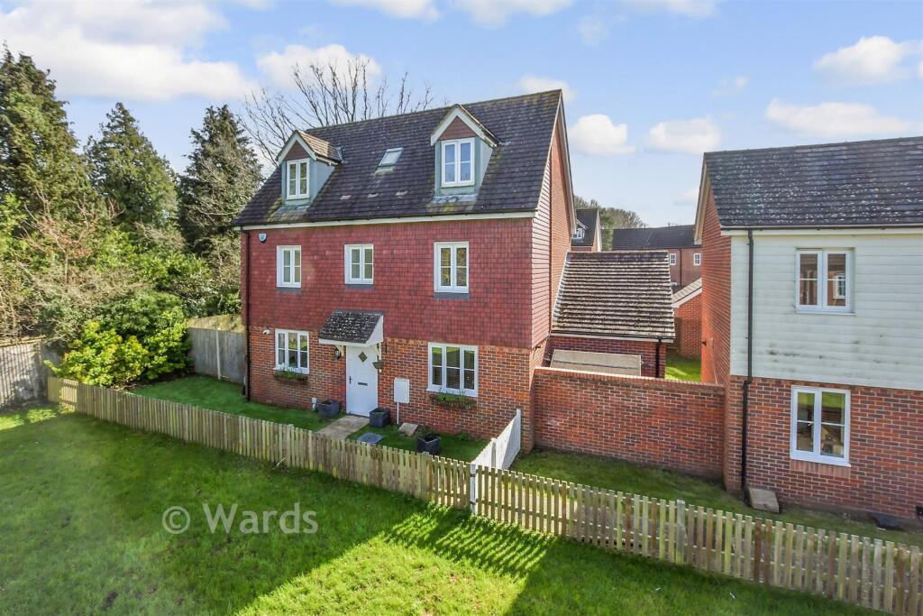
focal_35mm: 15
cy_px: 308
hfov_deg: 100.4
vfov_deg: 77.3
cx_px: 462
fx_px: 385
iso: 400
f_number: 8
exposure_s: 1/640
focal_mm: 10
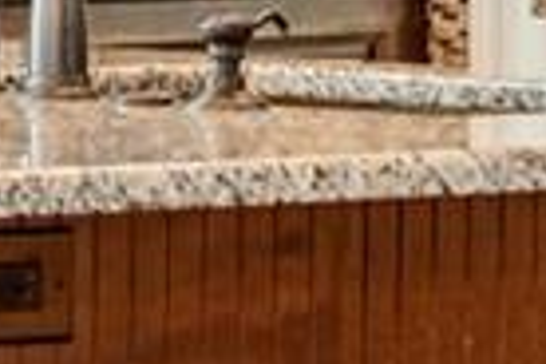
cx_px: -190
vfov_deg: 2.6
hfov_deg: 4.0
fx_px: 7871
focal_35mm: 519
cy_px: -303
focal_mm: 70
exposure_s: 1.6
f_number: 10
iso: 320
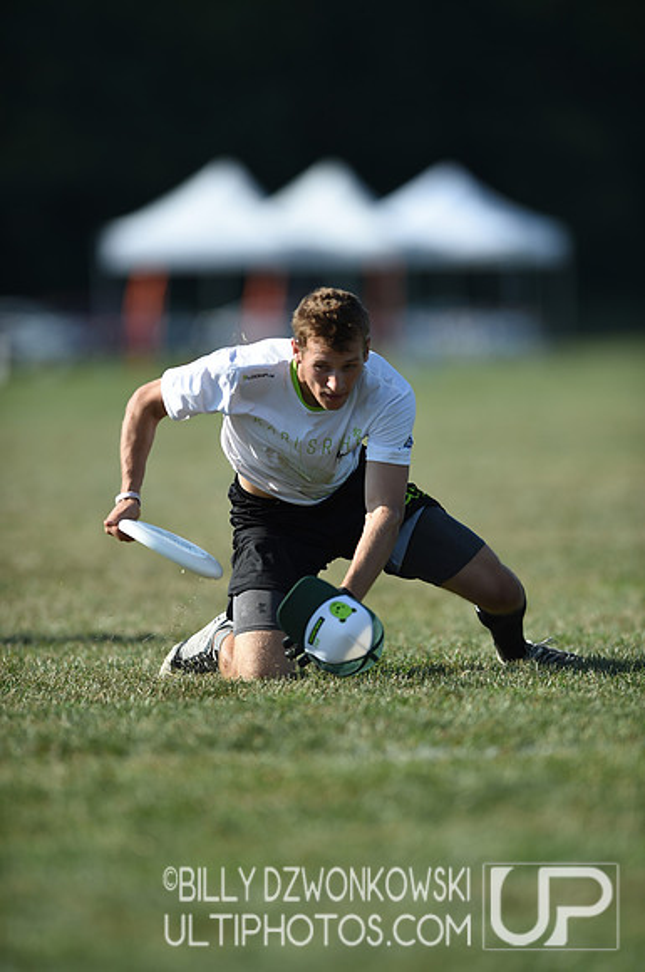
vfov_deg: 5.2
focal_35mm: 400
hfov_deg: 3.4
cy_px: 486
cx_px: 322
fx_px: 10781
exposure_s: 1/1600
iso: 100
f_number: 2.8
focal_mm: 400
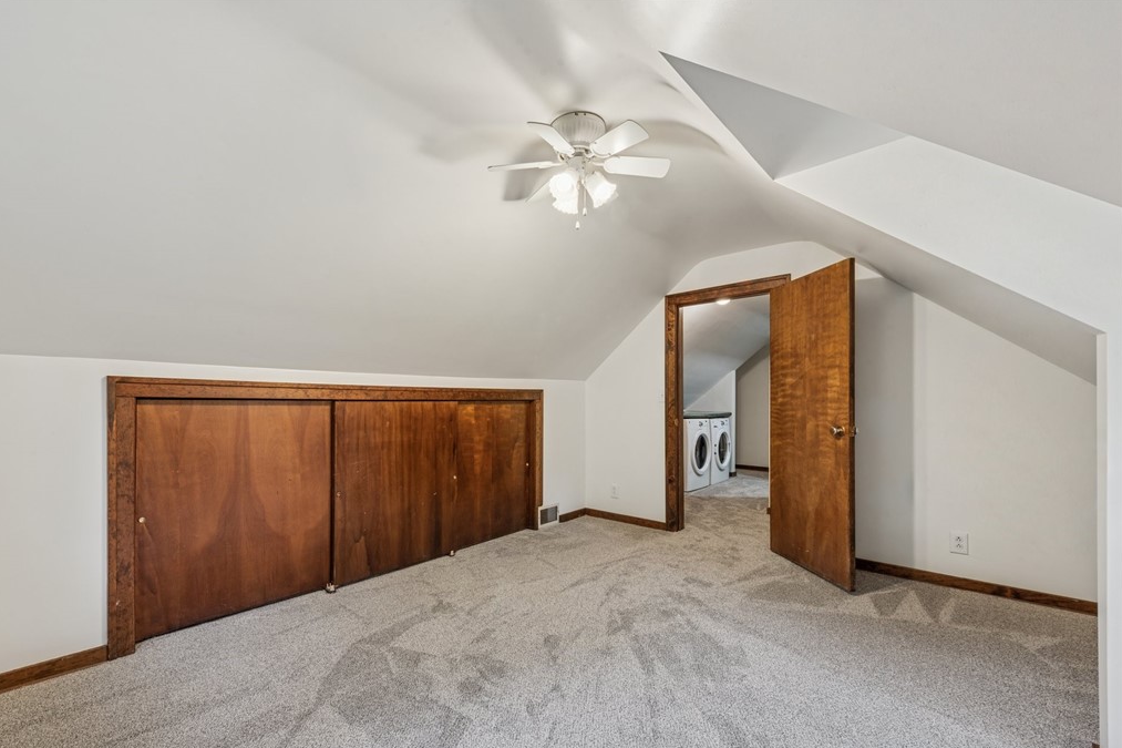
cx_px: 522
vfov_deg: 77.2
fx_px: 467
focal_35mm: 15
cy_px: 396
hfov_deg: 100.2
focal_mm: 14
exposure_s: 1/2.5
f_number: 11
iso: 50
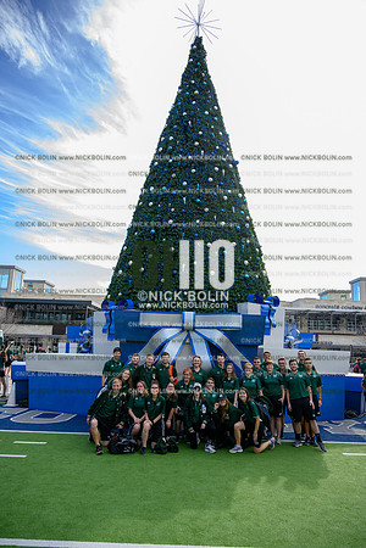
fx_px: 366
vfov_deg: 73.7
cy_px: 274
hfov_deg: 53.1
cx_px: 183
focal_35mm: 24
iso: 125
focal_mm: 24
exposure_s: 1/250
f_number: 4
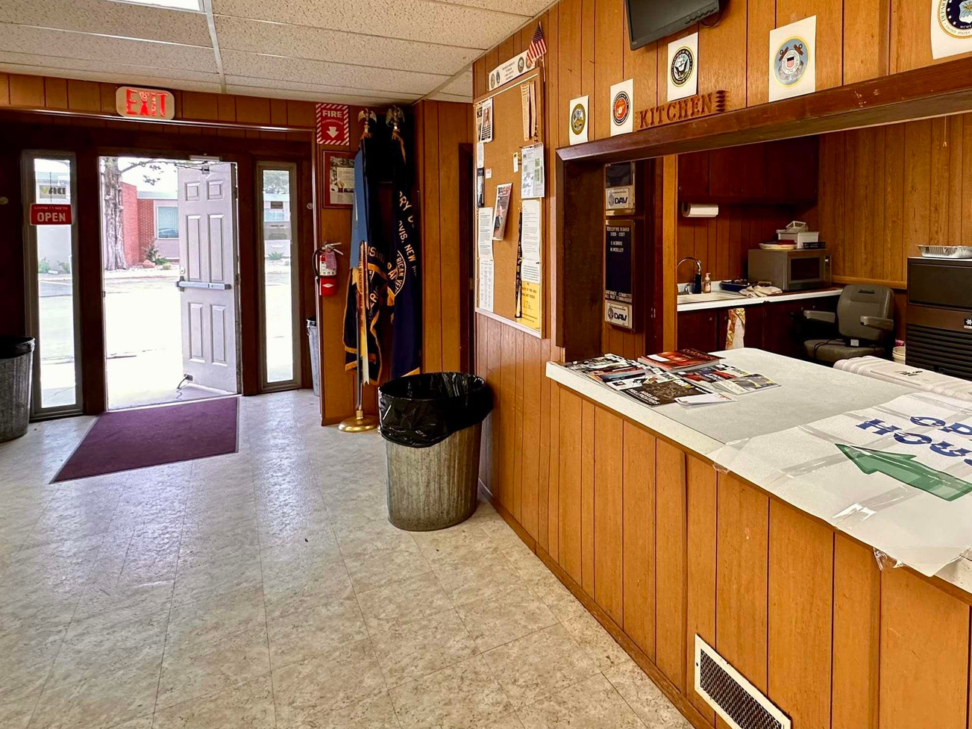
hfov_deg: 74.2
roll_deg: -0.9
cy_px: 242
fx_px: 618
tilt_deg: -2.1
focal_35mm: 22
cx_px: 644
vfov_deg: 59.6
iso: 200
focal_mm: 2.22
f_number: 2.2
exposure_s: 1/120
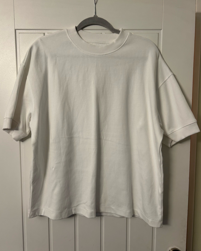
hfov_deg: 51.5
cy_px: 123
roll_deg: -0.3
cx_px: 97
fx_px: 208
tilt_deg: -5.1
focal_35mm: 28
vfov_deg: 62.2
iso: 80
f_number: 1.5
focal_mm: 5.7
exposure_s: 1/50
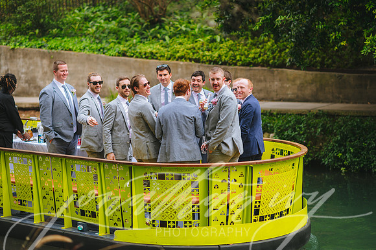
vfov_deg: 16.1
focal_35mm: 85
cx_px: 188
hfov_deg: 23.9
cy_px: 125
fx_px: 887
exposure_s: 1/2000
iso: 200
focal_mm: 85
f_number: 2
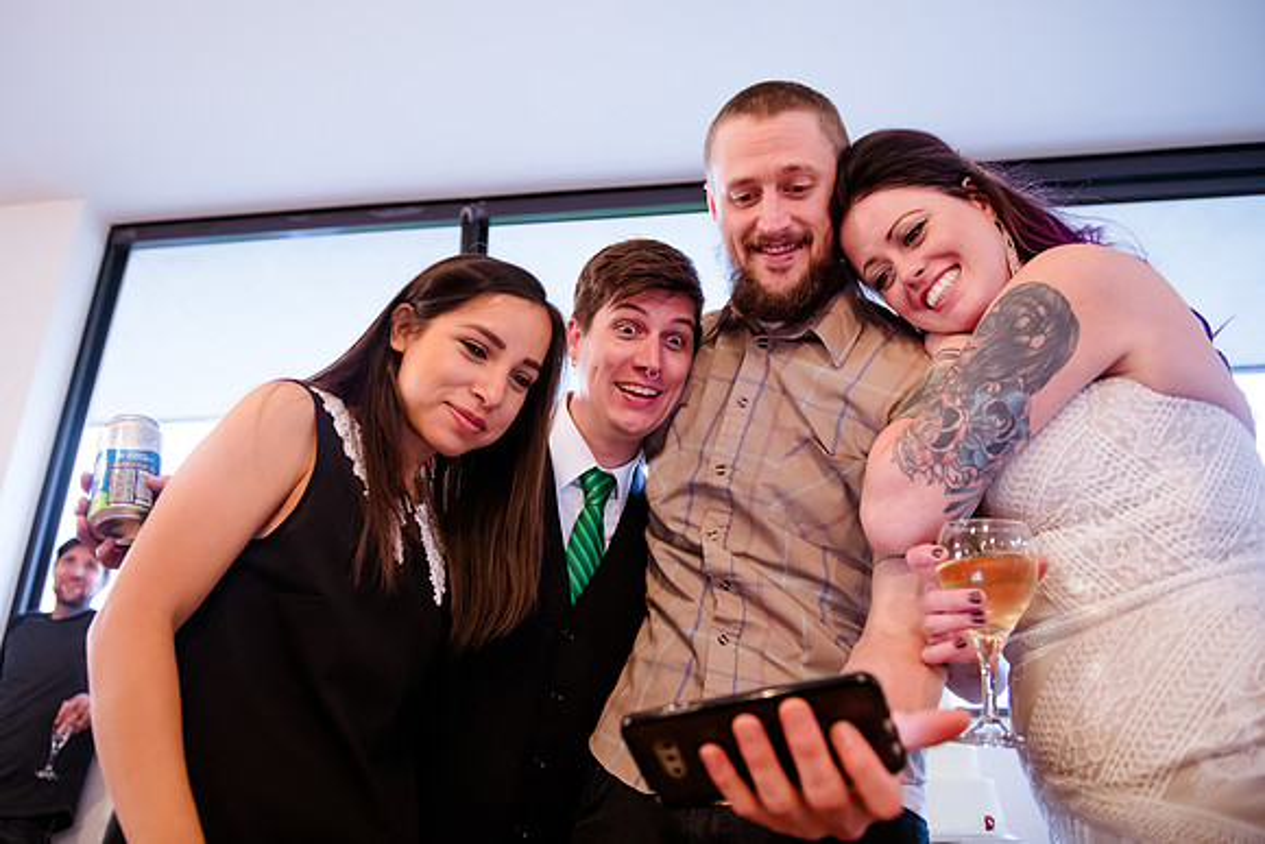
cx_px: 553
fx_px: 950
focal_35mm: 27
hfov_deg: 67.0
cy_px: 369
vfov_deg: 47.8
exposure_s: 1/80
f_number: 2.8
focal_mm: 24
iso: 3200
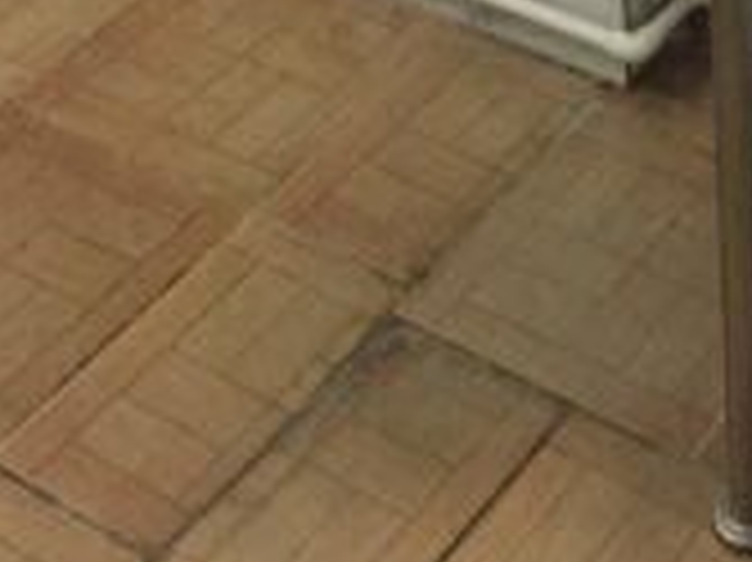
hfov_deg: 21.4
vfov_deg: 16.2
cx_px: 829
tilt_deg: -37.3
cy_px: -137
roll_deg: -1.4
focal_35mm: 87
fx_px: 1889
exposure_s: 1/17
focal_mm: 4.15
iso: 500
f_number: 2.2
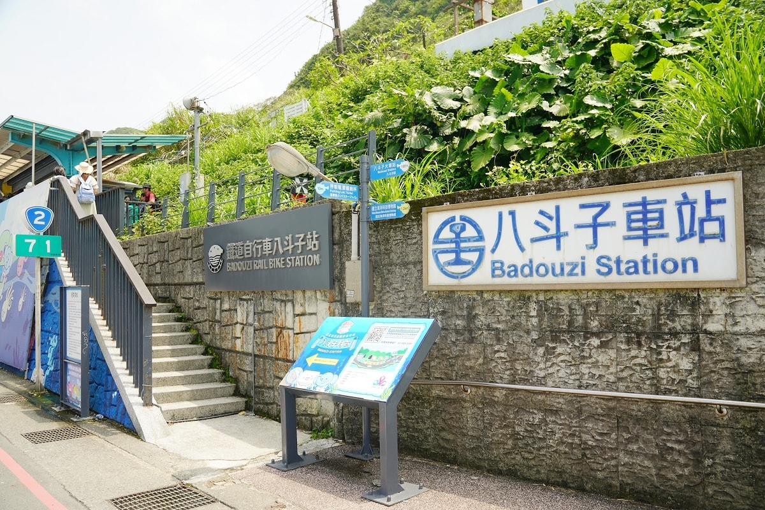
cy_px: 255
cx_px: 382
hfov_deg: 65.5
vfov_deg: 46.4
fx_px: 595
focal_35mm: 28
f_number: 6.3
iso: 100
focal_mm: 28
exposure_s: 1/100
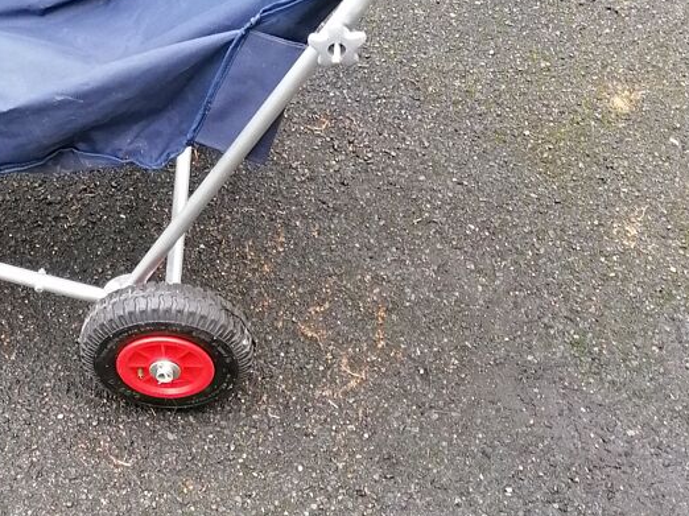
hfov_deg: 27.6
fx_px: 1373
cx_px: 141
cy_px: 208
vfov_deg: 21.3
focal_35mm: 69
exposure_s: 1/50
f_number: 1.8
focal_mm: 4.75
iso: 125
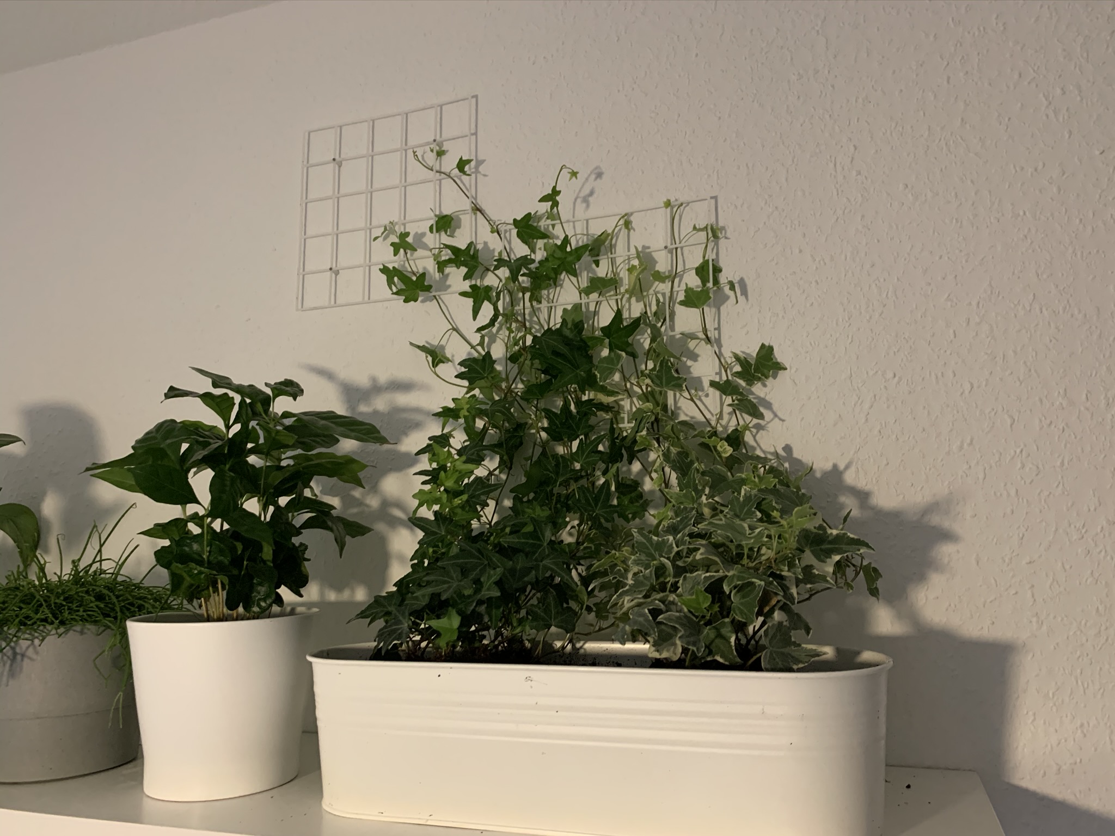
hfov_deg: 67.3
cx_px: 558
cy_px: 418
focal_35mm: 26
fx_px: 837
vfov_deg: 53.1
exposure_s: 1/37
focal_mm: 4.25
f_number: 1.8
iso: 400
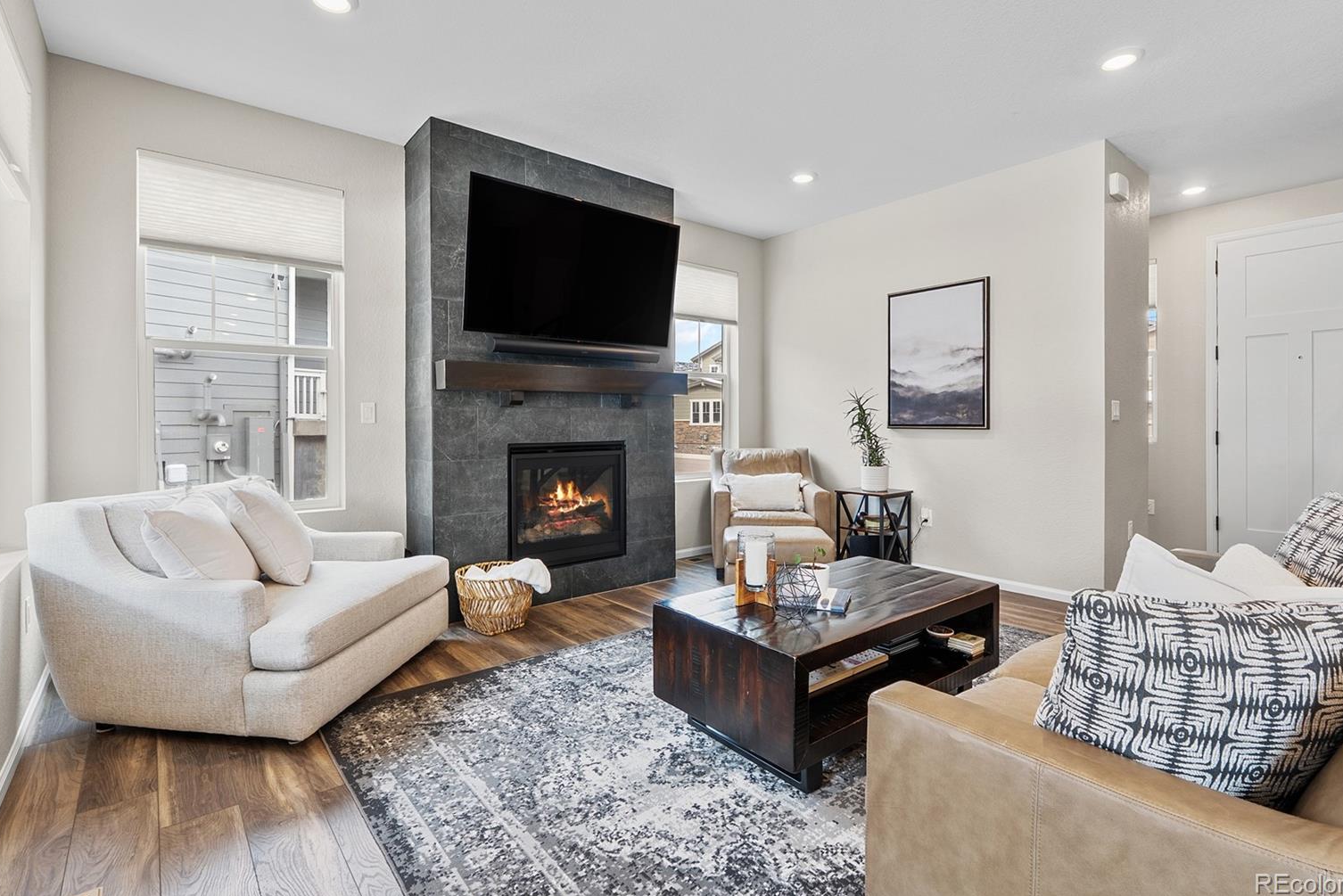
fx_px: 634
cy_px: 426
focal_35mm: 17
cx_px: 686
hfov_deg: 93.2
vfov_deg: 70.4
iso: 250
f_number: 11
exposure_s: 2.5
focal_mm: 16
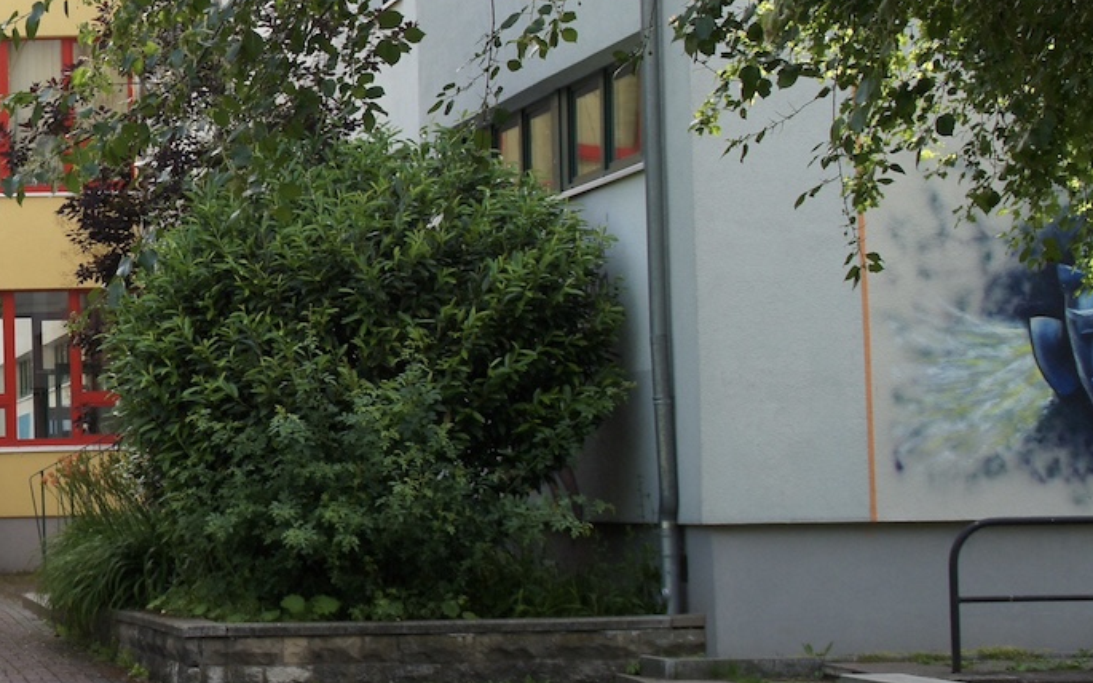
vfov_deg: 11.2
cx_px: -83
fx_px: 3488
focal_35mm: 117
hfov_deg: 17.3
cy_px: 235
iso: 100
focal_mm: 35
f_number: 7.1
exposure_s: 1/160
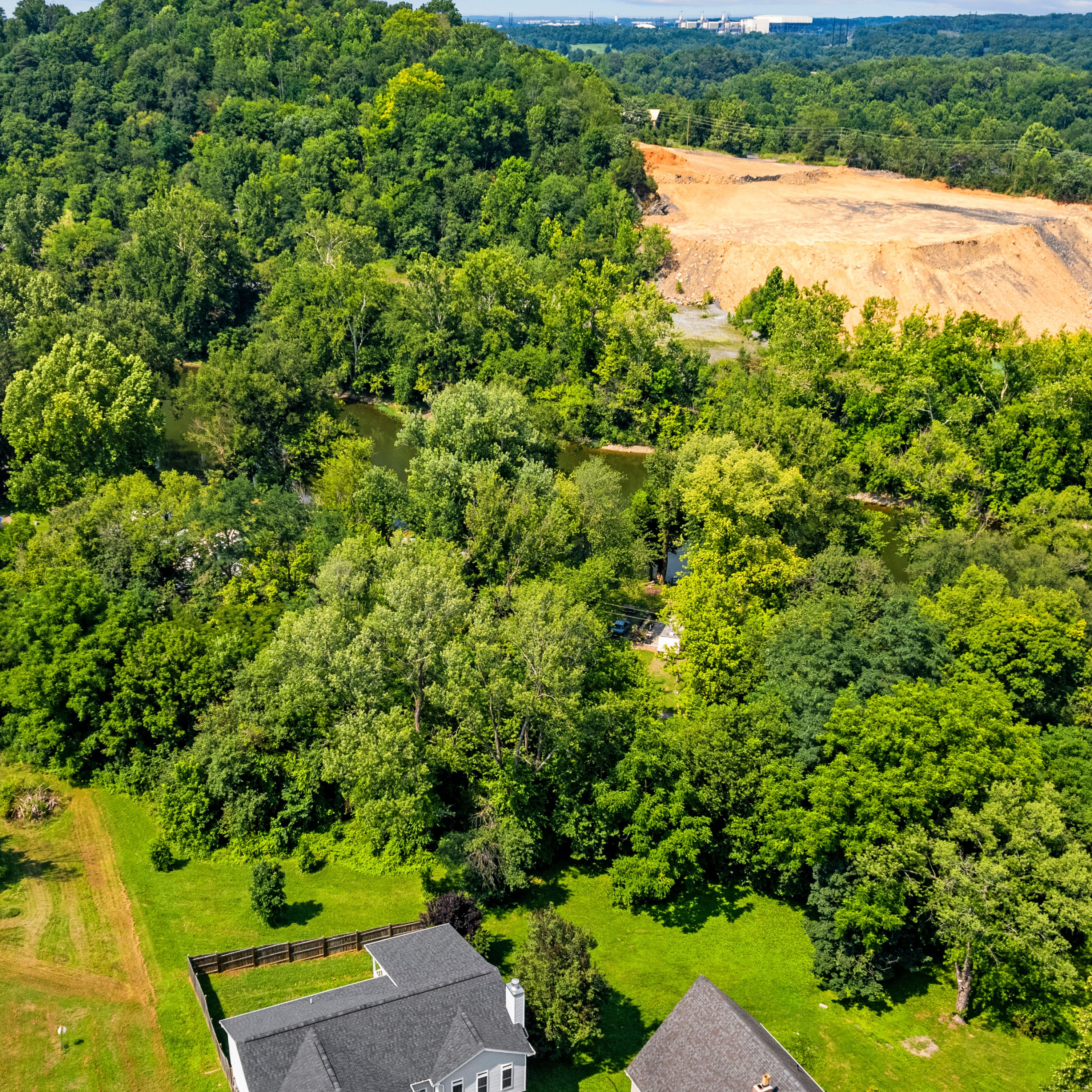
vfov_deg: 48.4
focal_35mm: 34
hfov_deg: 48.3
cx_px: 470
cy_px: 581
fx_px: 1213
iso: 130
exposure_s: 1/1500
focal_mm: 8.38
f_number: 2.8
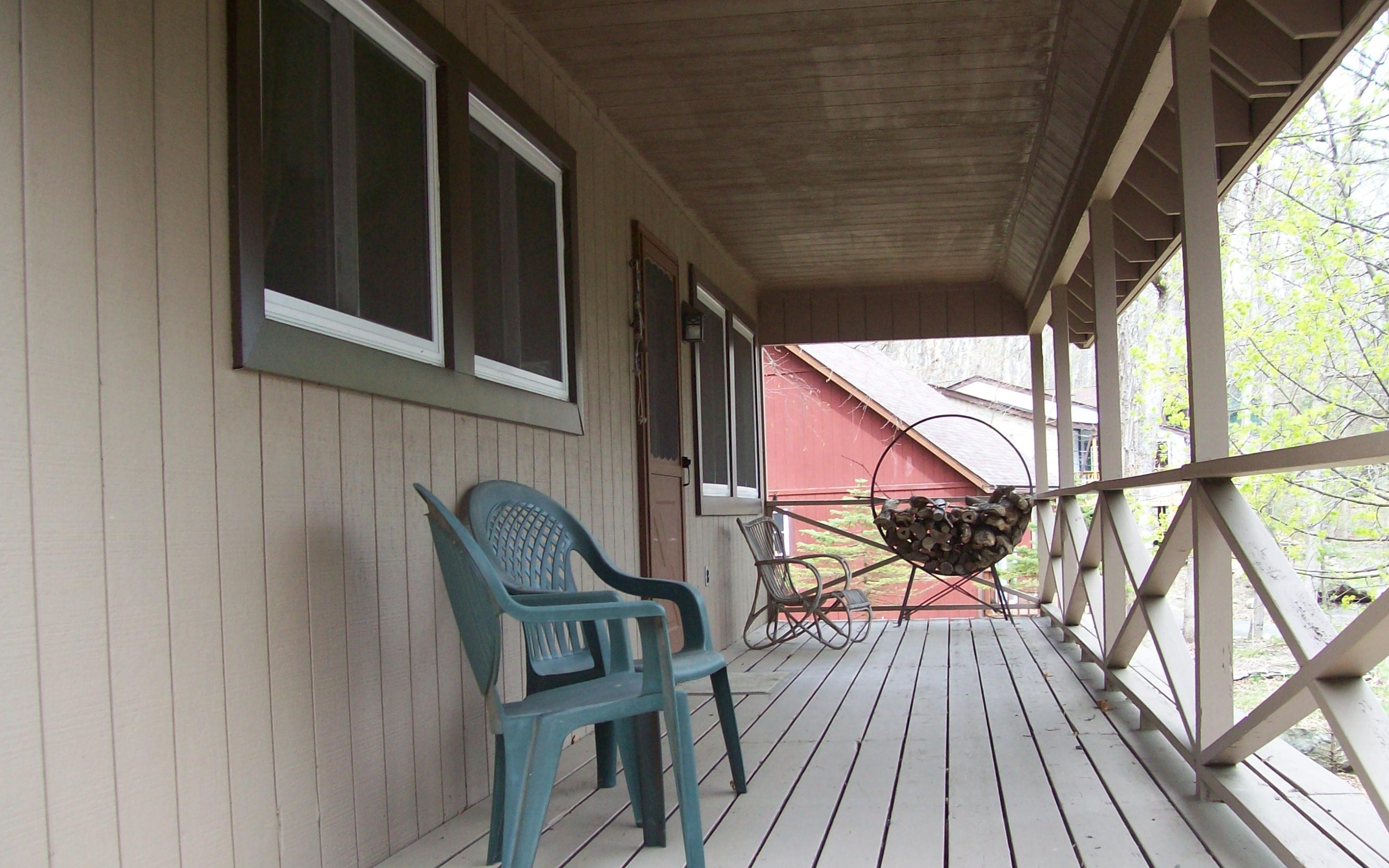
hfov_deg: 50.4
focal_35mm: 39
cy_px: 528
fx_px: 1476
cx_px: 703
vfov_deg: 32.7
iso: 80
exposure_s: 1/128
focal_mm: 6
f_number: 2.7
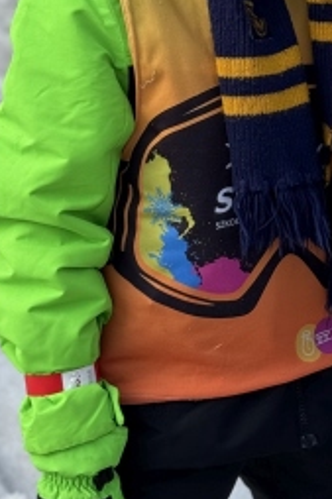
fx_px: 1634
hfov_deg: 11.6
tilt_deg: -11.9
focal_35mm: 118
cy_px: 16
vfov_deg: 17.0
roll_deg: -0.8
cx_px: 200
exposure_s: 1/1395
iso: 64
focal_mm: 6.86
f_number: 1.78
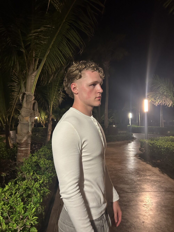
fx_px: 174
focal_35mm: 26
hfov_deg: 53.1
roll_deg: +0.4
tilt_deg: +1.5
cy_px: 116
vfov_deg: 67.3
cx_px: 87
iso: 400
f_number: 1.5
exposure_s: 1/33
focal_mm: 5.7
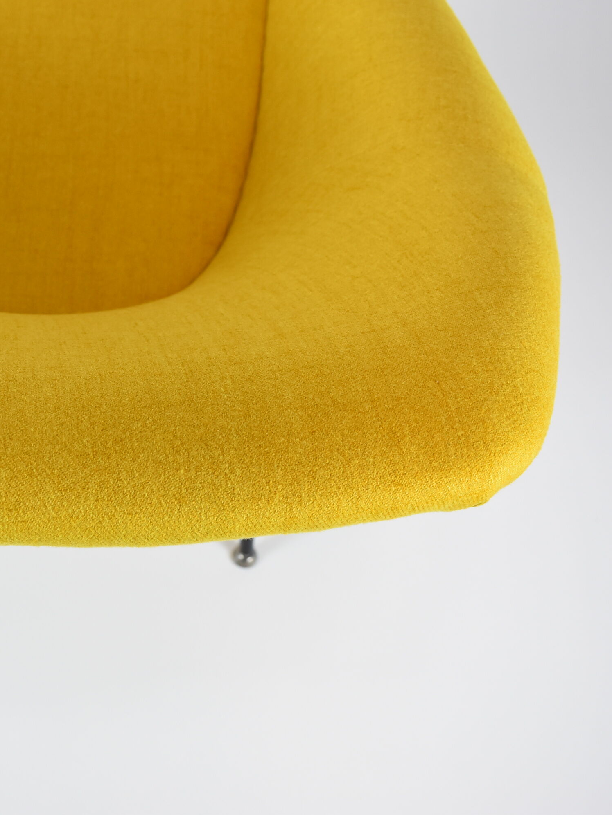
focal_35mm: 52
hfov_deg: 26.7
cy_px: 407
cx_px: 23
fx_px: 1226
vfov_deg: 36.8
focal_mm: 24
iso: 800
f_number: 5.6
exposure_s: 1/125
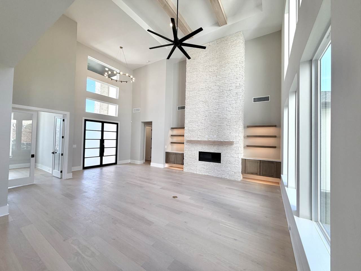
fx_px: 146
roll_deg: -1.2
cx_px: 180
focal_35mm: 14
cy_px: 136
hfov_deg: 102.1
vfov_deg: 85.7
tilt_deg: +1.4
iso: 50
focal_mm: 2.22
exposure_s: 1/149
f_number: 2.2
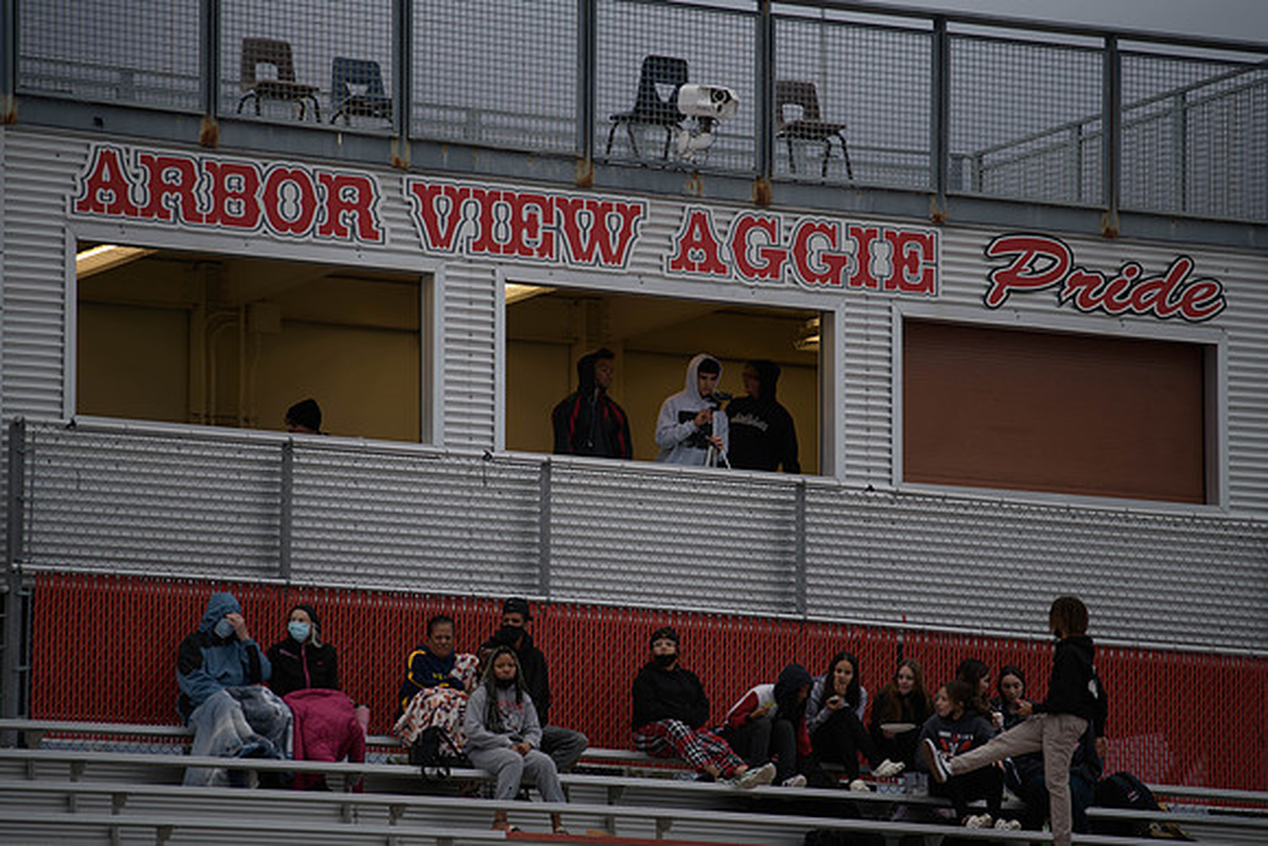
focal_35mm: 200
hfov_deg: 10.3
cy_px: 423
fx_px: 7046
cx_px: 634
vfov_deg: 6.9
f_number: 2.8
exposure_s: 1/200
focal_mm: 200
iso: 90
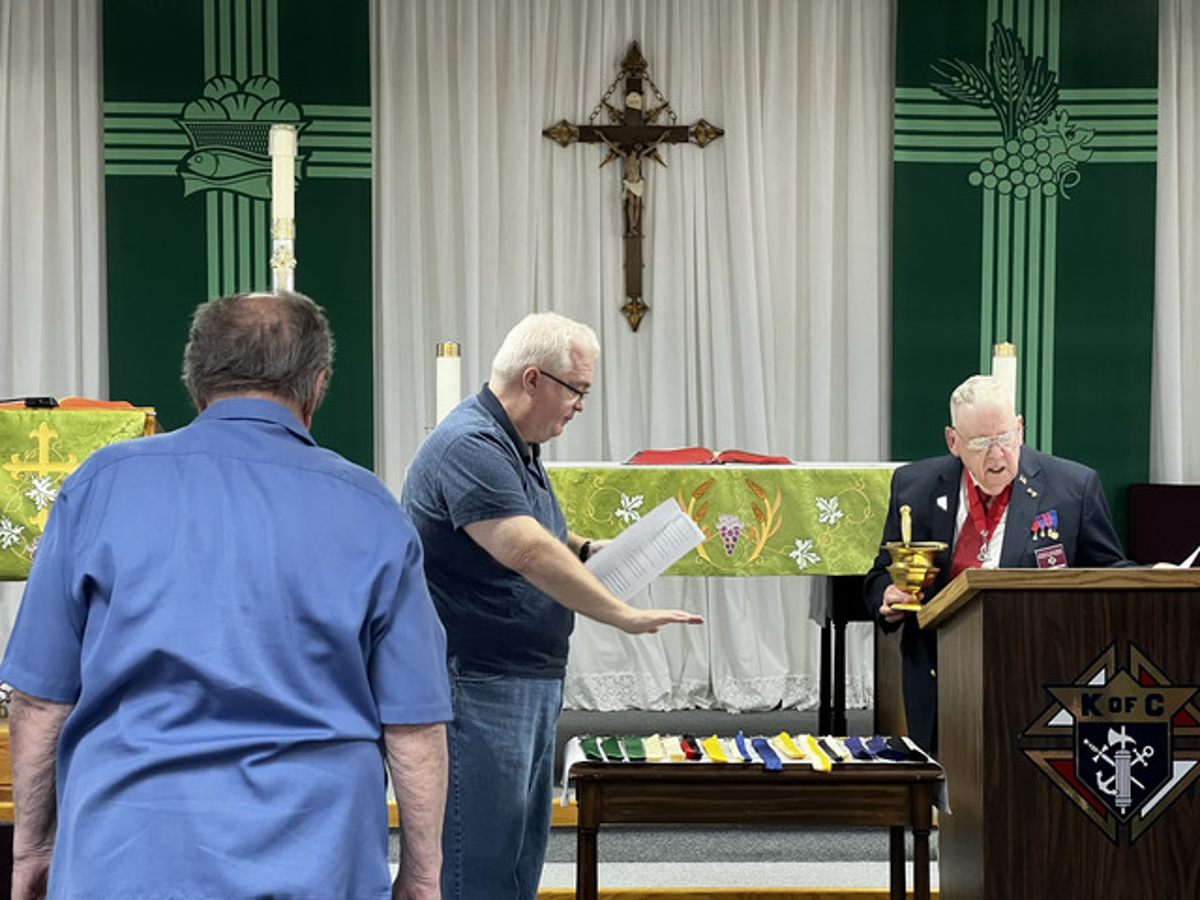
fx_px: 2669
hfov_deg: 25.3
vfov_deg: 19.1
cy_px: 450
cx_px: 600
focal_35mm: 77
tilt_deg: -1.6
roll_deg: +0.0
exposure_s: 1/60
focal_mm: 9
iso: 400
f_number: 2.8
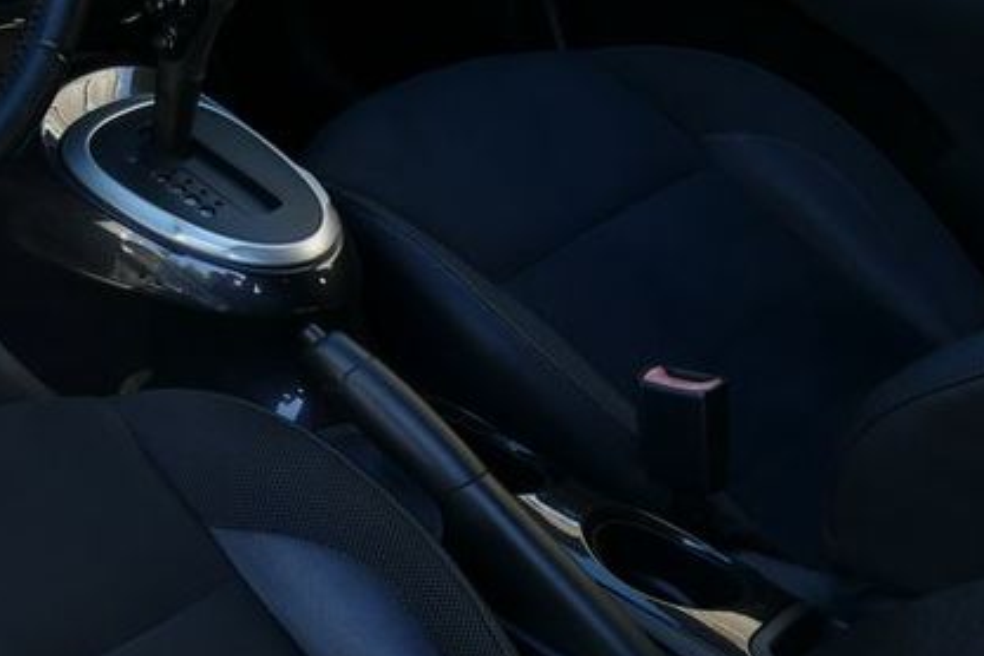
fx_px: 1640
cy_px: 105
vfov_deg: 22.2
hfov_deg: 29.8
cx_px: -116
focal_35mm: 60
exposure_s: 1/160
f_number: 2.8
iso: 125
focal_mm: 9.12
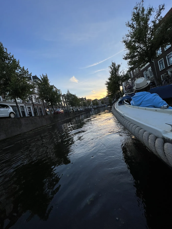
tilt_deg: -2.7
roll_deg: +12.5
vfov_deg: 106.2
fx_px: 86
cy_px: 114
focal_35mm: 13
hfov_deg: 89.9
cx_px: 86
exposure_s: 1/332
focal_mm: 1.57
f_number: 1.8
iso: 32
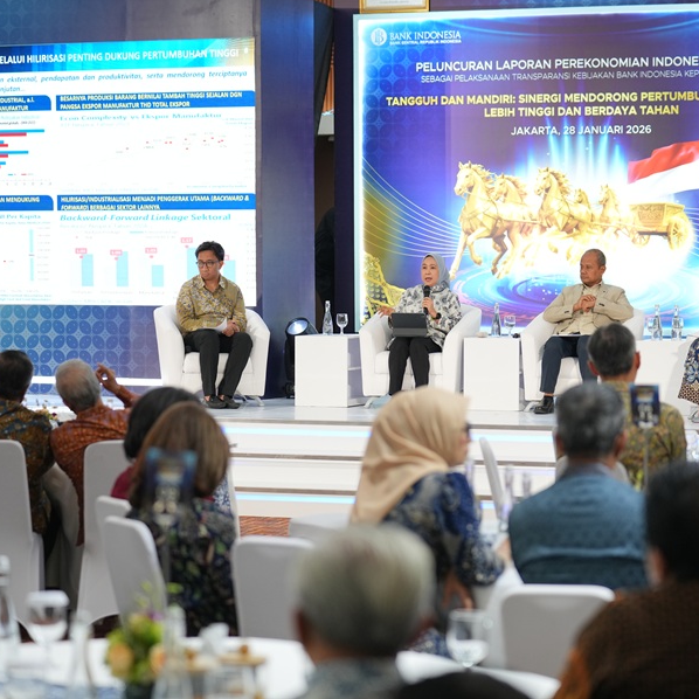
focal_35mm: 110
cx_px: 436
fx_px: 2513
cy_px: 350
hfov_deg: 15.8
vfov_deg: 15.8
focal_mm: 86
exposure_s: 1/125
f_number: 2.8
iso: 800
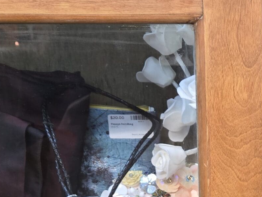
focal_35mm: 74
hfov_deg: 26.0
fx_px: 560
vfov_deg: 19.2
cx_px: 201
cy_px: 209
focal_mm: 5.4
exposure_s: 1/60
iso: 500
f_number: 1.8
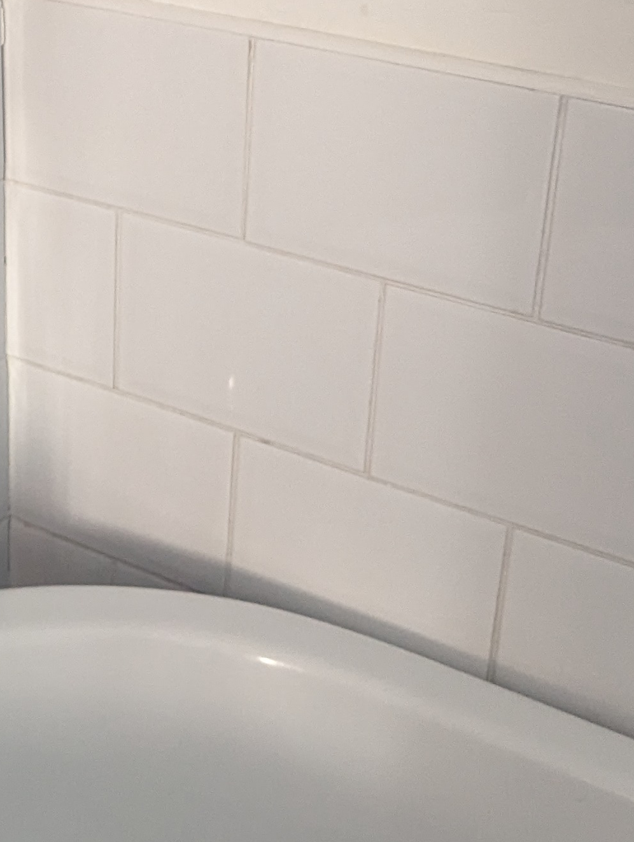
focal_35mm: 74
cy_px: 298
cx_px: -131
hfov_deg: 18.8
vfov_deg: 26.2
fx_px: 1803
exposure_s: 1/238
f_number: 1.85
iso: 1732
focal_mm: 6.81
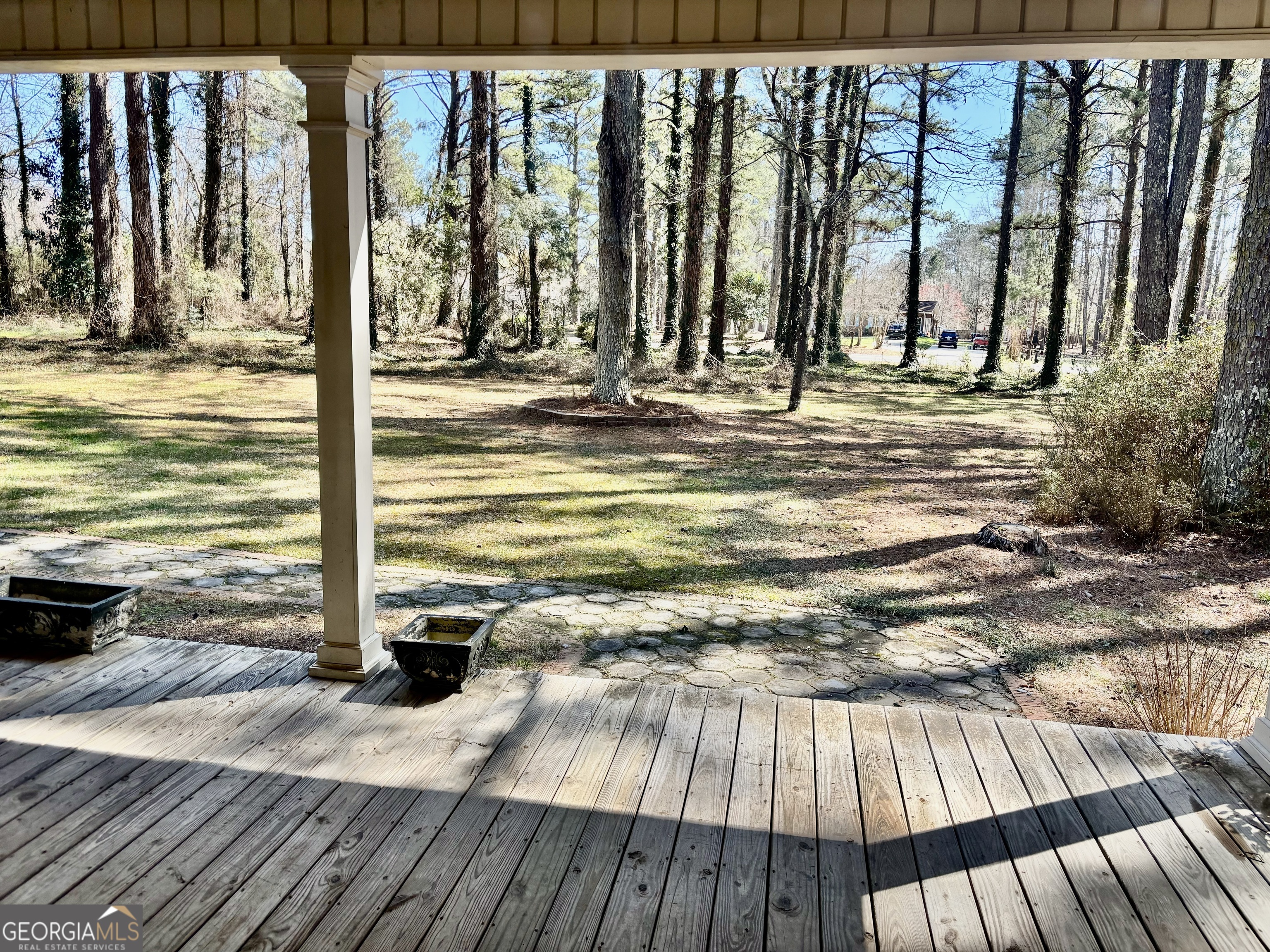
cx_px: 635
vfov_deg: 53.1
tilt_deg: -11.1
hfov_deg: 67.3
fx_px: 954
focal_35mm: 26
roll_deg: -1.0
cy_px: 476
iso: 50
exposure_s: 1/425
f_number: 1.6
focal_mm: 5.96
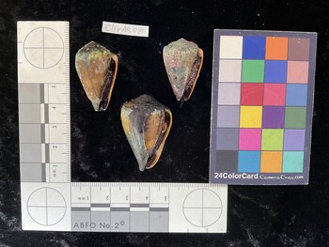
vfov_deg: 48.3
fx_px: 276
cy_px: 124
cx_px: 164
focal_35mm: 29
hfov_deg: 61.6
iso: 40
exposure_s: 1/60
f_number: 1.8
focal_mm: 3
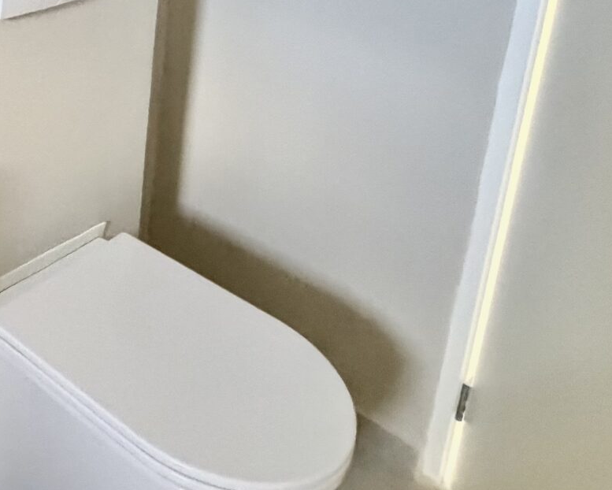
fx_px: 815
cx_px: -116
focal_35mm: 45
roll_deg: -1.4
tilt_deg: -13.9
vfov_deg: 30.1
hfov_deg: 33.7
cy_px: -44
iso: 1000
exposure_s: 1/60
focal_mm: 2.22
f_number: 2.2
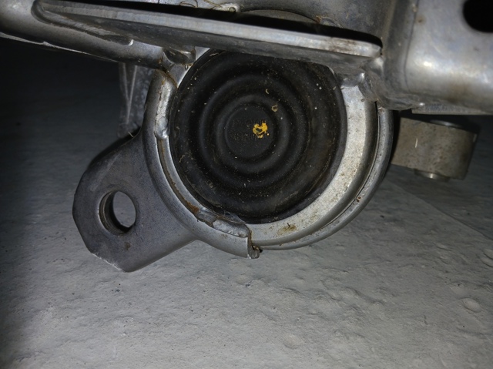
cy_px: 184
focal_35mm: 26
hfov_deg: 67.3
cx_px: 246
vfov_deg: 53.0
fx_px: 370
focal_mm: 3.98
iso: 40
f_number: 1.8
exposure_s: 1/100
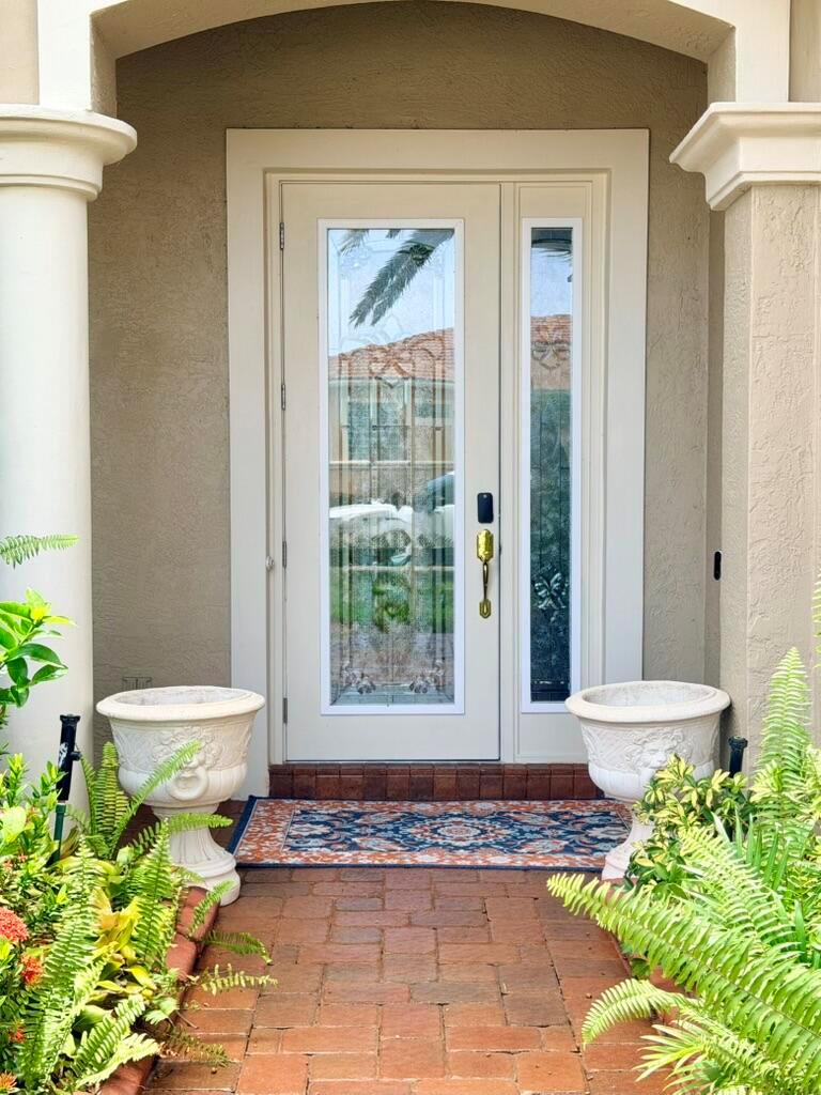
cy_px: 548
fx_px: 1518
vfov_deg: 39.7
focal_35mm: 48
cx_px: 410
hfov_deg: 30.3
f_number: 1.78
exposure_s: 1/478
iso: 64
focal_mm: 6.76
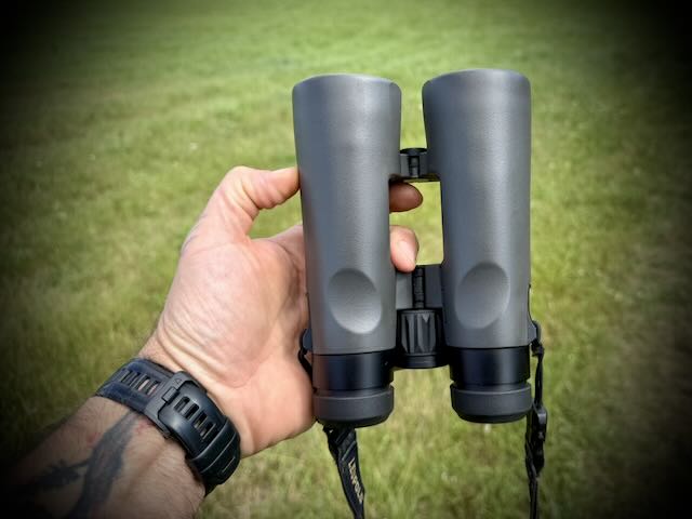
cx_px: 346
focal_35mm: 24
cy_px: 260
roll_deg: +3.9
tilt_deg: -24.9
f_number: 1.78
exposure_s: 1/1091
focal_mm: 6.76
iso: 80
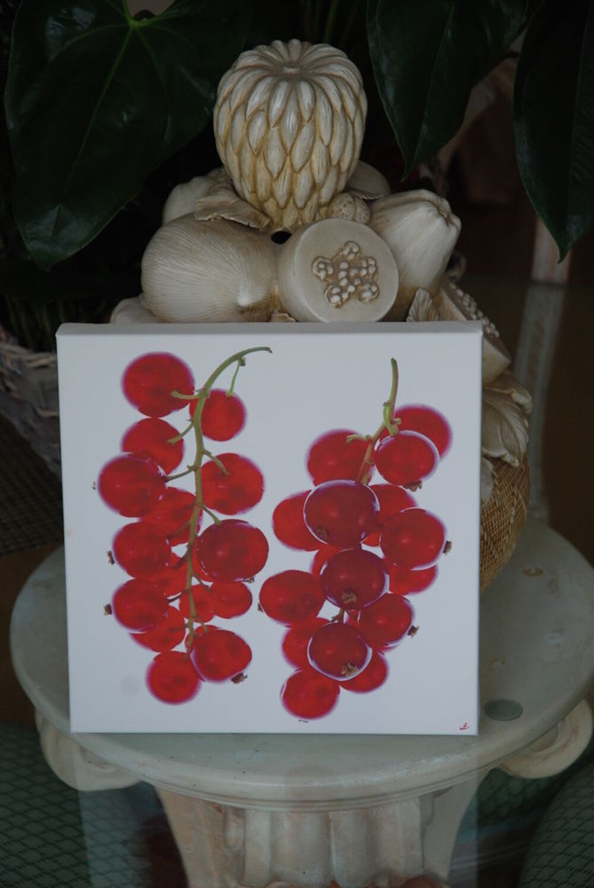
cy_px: 444
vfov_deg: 19.4
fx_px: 2593
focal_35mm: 105
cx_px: 297
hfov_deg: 13.1
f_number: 4.5
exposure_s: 1/100
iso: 400
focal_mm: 70
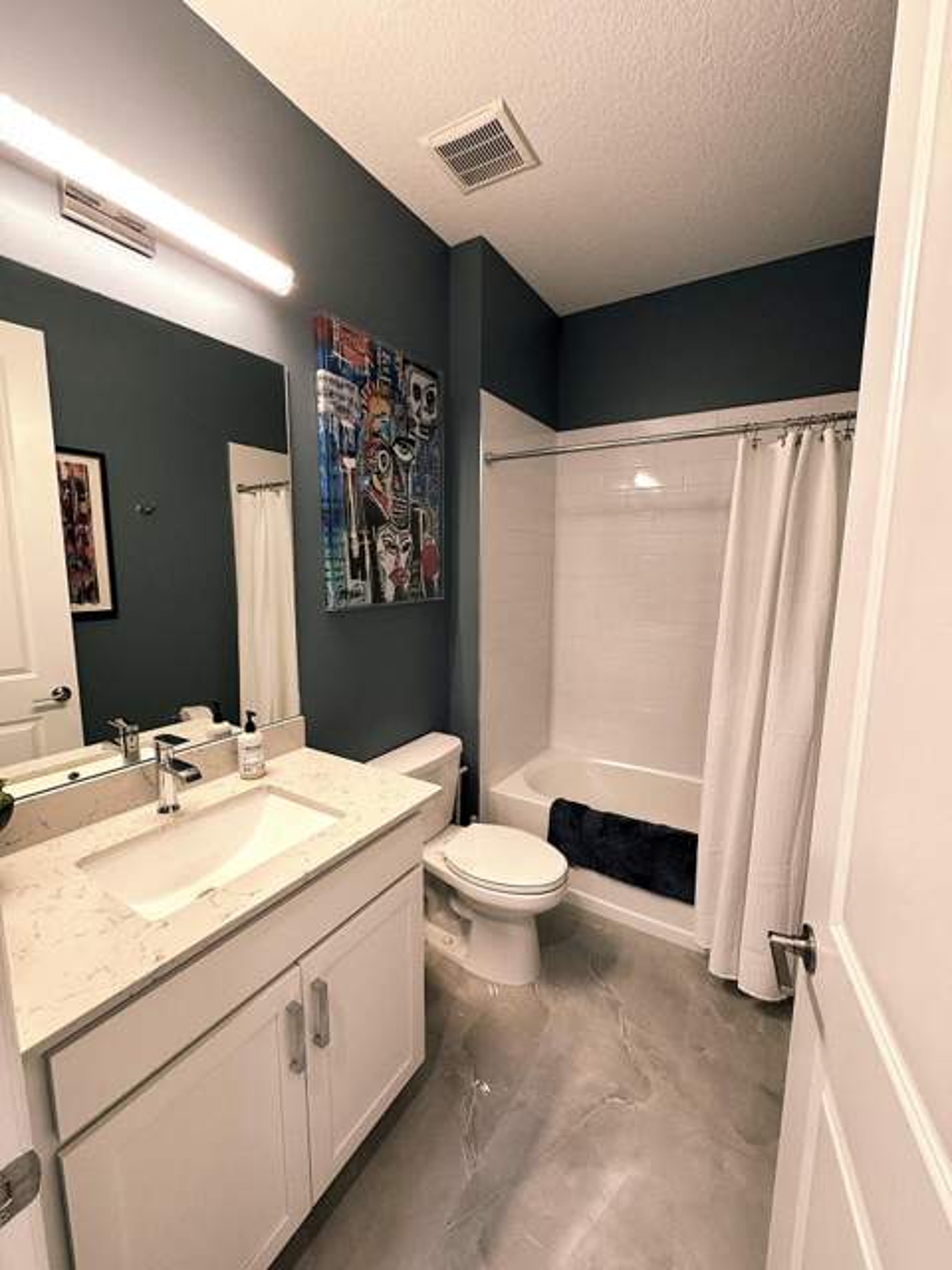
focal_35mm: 14
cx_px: 476
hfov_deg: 85.7
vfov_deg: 102.1
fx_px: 513
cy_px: 635
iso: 250
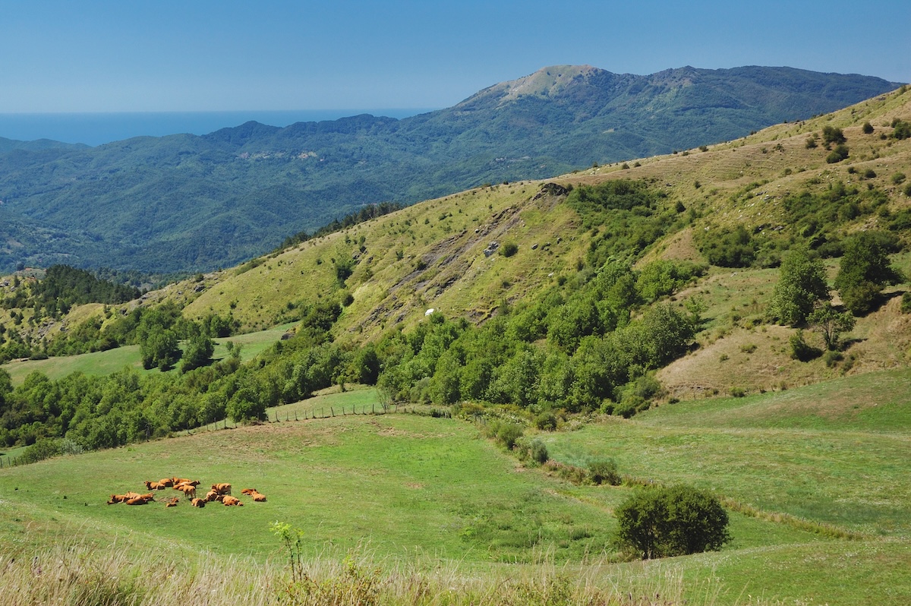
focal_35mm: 93
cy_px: 303
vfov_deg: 14.7
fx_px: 2351
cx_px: 456
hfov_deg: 21.9
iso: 200
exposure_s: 1/80
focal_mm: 62
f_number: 9
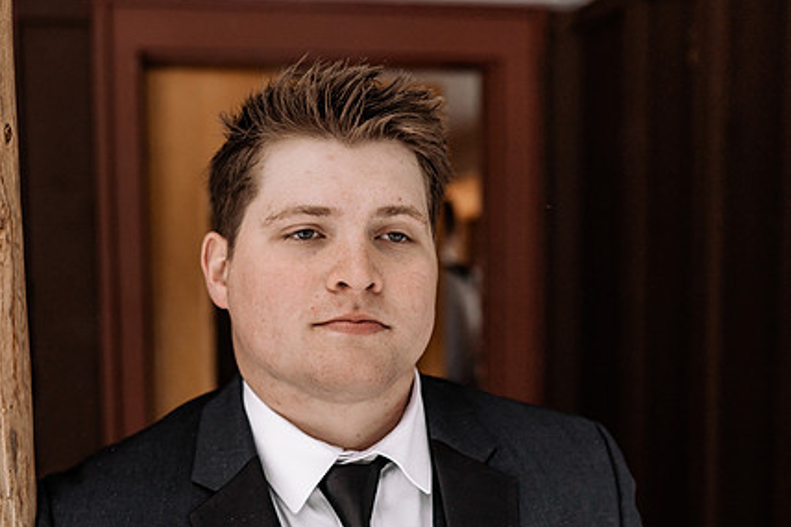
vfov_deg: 27.9
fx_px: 1054
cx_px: 270
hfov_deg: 40.7
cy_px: 350
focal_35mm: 48
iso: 250
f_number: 2.2
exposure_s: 1/200
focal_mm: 35
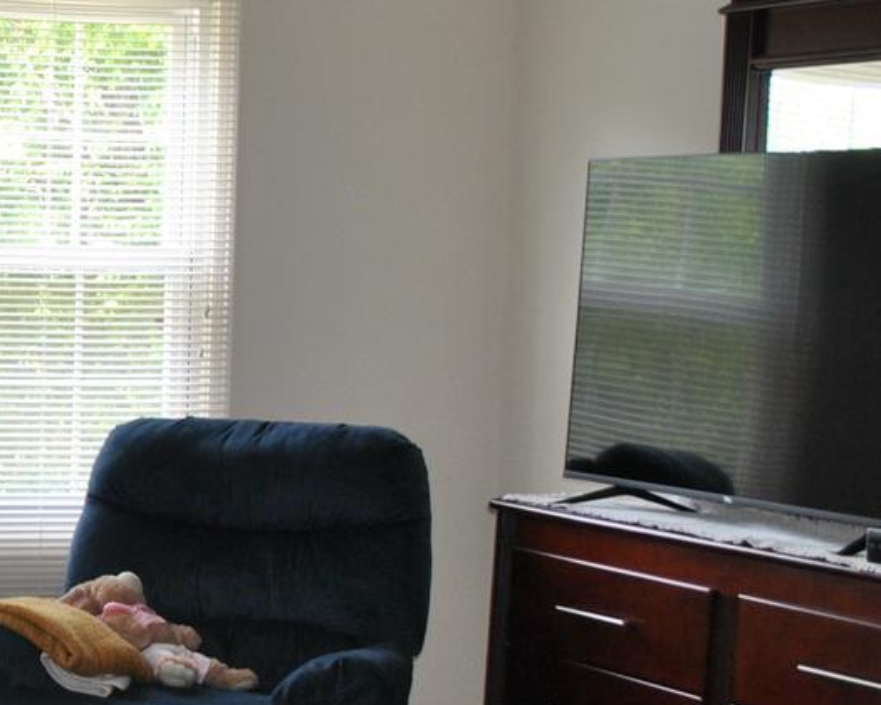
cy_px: 394
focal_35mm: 99
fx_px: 2581
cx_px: -300
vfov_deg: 15.5
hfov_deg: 18.0
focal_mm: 18
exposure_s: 1/60
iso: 200
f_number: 3.5
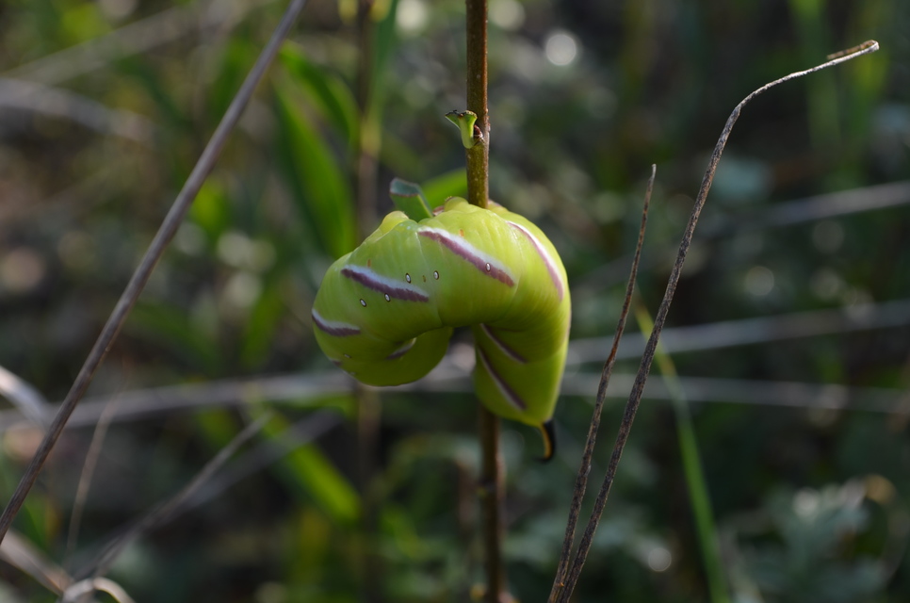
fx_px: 2081
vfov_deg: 16.5
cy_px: 302
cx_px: 455
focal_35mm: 82
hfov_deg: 24.7
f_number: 8
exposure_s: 1/100
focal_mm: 55
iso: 100
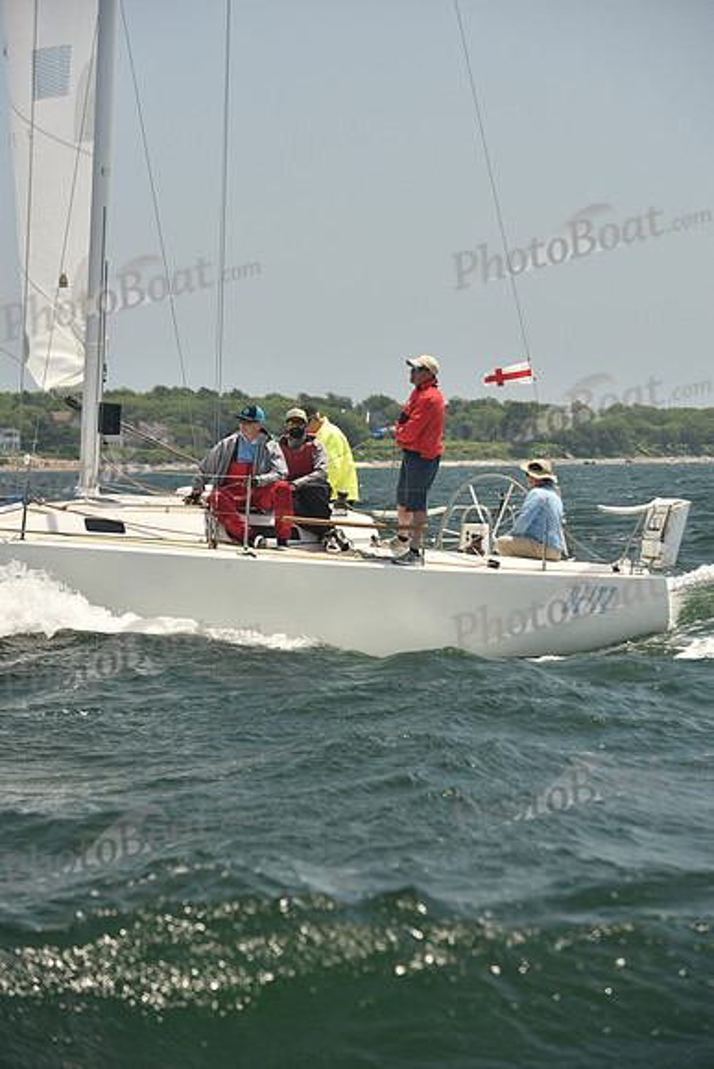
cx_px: 357
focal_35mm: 135
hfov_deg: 10.2
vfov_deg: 15.2
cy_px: 534
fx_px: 4014
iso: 250
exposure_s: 1/640
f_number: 6.3
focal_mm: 135
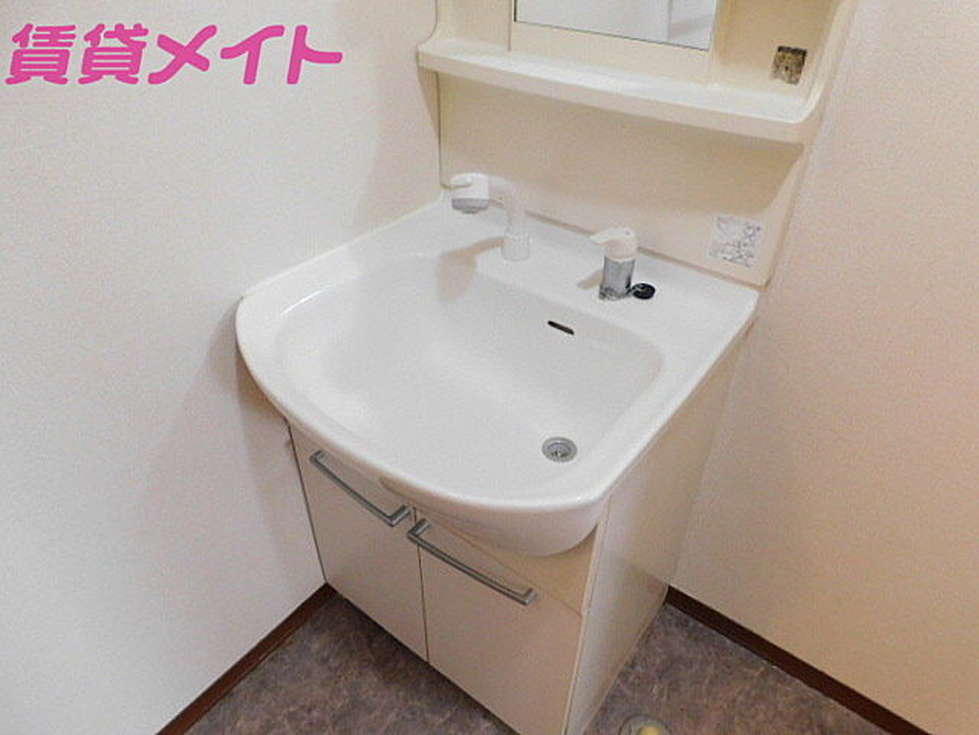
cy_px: 368
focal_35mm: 23
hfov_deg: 73.9
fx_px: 650
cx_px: 490
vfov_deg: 58.9
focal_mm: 4
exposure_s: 1/15
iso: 400
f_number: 3
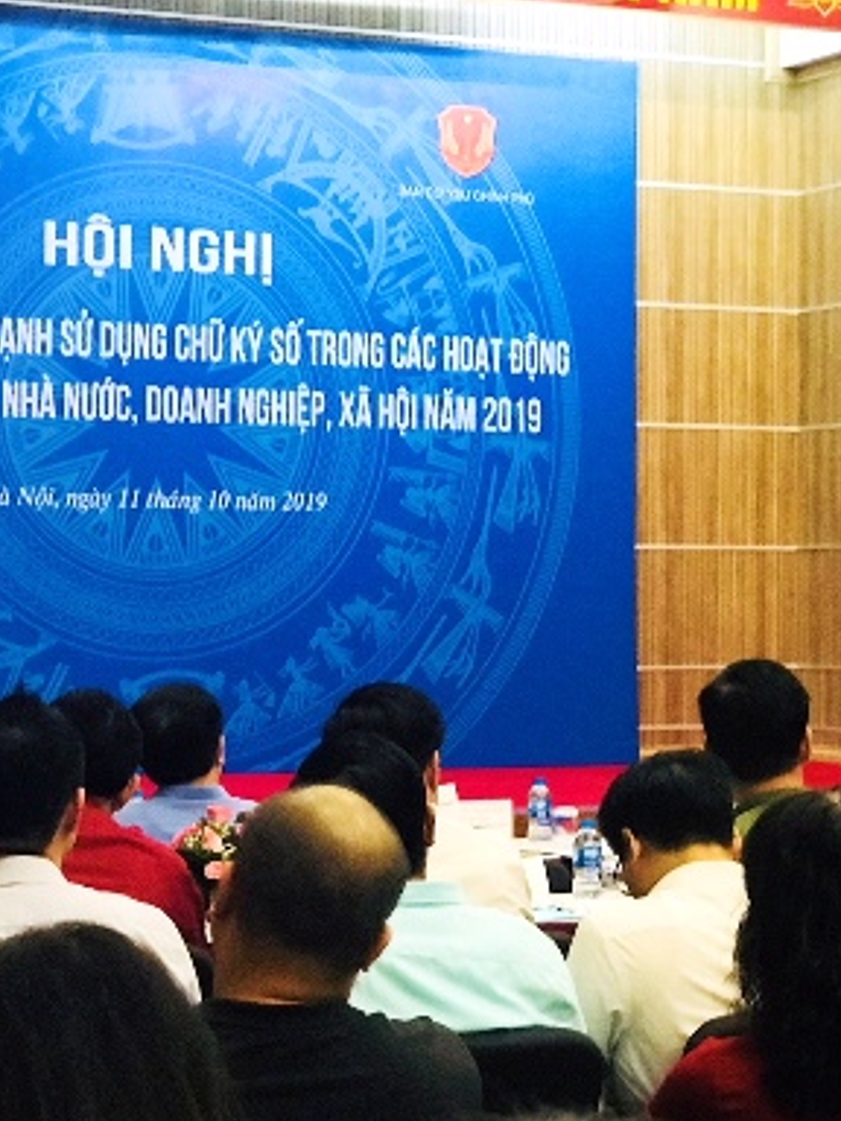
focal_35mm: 95
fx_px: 3077
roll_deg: -0.2
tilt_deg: +0.7
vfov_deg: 20.7
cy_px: 552
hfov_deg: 15.6
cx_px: 494
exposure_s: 1/50
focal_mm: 6.6
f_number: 2.8
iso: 640
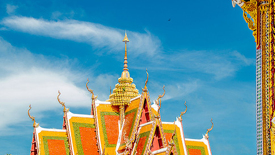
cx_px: 124
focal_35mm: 117
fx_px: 853
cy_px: 89
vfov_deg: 10.4
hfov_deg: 18.3
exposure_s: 1/100
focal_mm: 62
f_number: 8
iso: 100
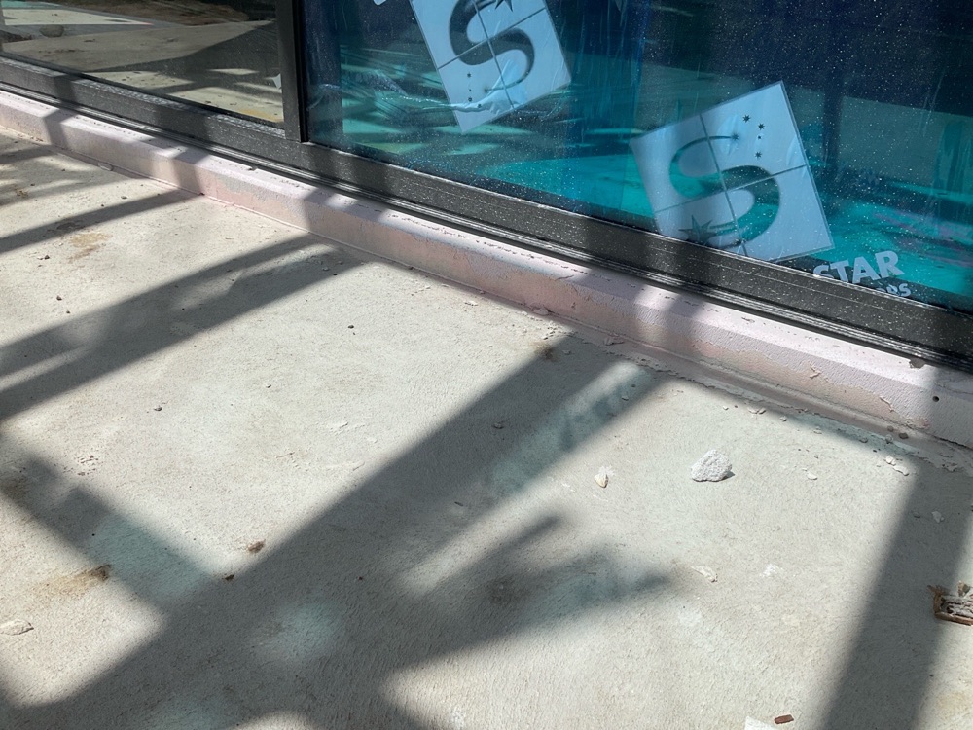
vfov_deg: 48.2
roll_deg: -4.0
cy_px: 365
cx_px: 486
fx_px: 815
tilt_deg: -28.9
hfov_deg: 61.7
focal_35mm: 29
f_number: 1.8
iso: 16
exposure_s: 1/5814
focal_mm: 3
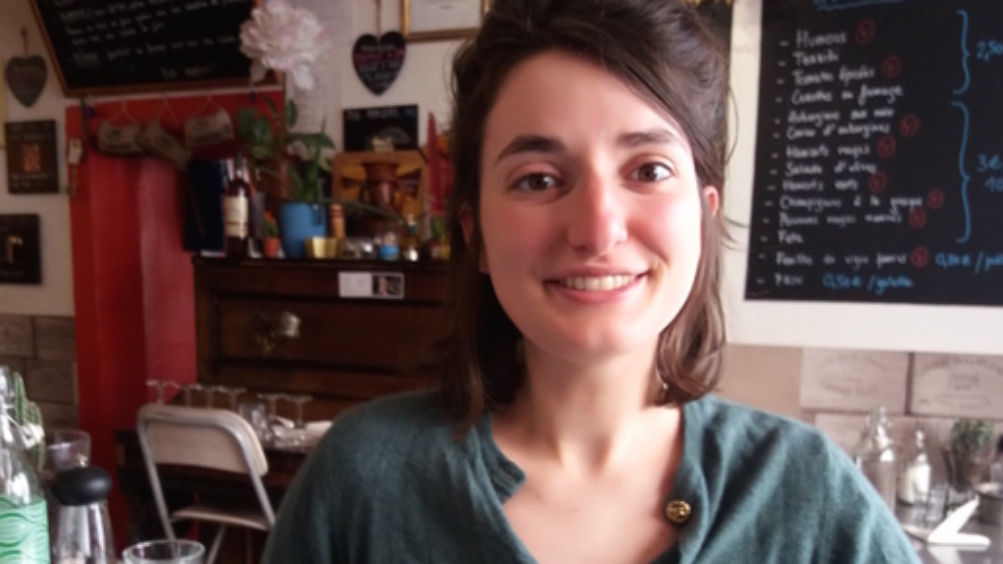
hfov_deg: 52.8
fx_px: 1011
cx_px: 496
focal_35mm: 38
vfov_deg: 30.6
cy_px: 435
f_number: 1.9
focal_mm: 3.7
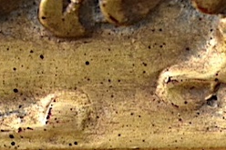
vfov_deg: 6.2
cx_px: 248
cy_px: 204
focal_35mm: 218
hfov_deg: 9.4
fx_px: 1368
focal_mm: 30
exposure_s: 1/60
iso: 1600
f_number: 4.2
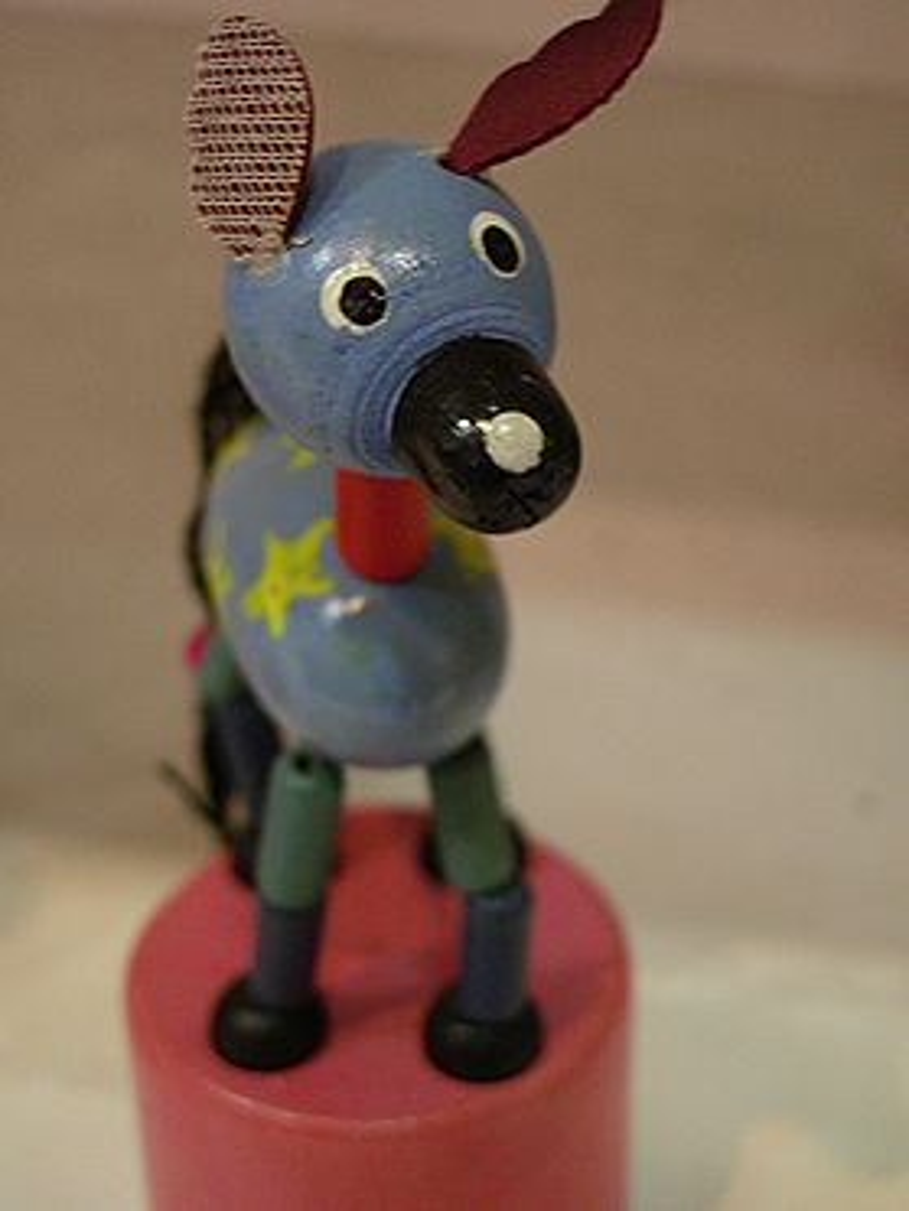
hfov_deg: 23.7
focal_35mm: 62
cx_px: 454
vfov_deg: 31.2
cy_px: 606
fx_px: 2171
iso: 250
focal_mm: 10.2
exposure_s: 1/10
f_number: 3.5
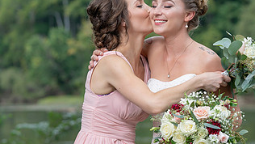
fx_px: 1265
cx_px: 165
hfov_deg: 11.5
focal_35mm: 187
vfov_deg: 6.5
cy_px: 94
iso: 100
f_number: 4
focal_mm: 93
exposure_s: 1/250
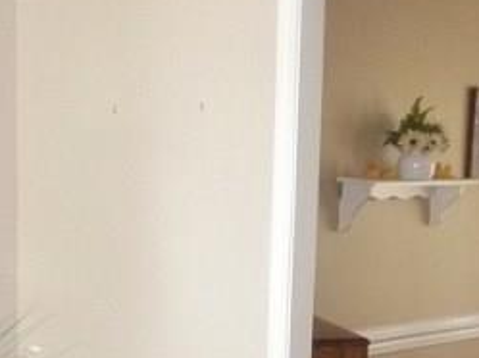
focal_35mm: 103
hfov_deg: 18.8
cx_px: 60
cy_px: 529
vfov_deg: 13.5
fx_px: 1423
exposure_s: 1/30
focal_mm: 4.1
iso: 400
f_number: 3.3
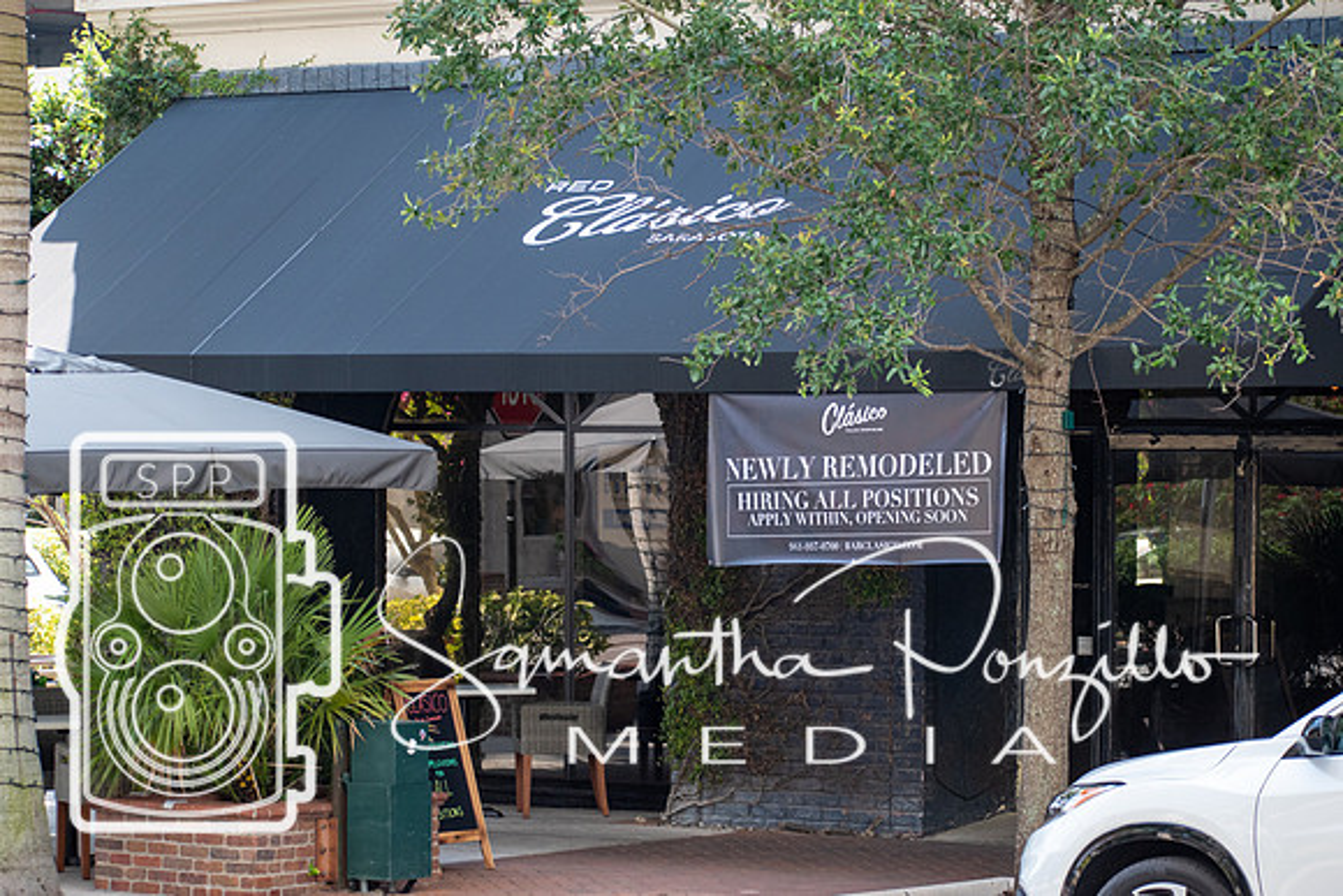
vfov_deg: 10.1
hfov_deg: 15.1
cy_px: 448
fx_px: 5065
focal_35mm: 136
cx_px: 731
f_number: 4.8
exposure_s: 1/400
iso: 400
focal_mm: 82
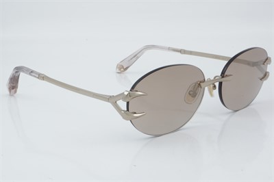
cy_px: 91
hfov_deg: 27.0
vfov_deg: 18.2
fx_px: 570
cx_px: 137
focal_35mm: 75
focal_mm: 50
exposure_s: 1/3
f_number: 29
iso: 100
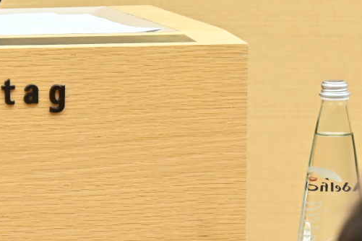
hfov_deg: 2.1
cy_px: -209
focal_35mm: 996
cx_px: -270
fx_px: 10015
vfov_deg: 1.4
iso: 3200
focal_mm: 260
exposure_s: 1/200
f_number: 9
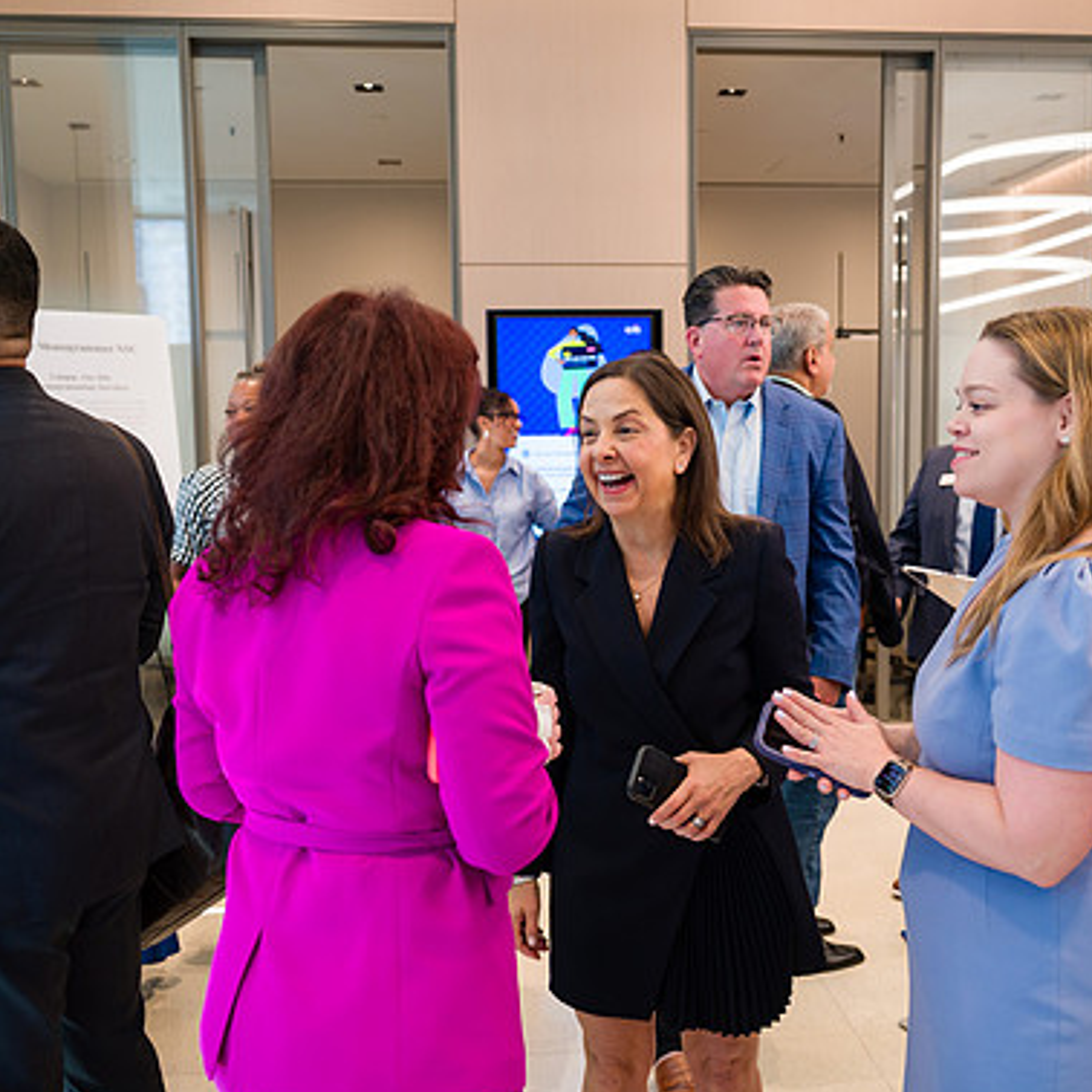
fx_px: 1321
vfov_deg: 44.9
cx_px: 604
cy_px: 555
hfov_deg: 44.9
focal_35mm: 37
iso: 500
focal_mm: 28
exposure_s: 1/200
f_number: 3.2
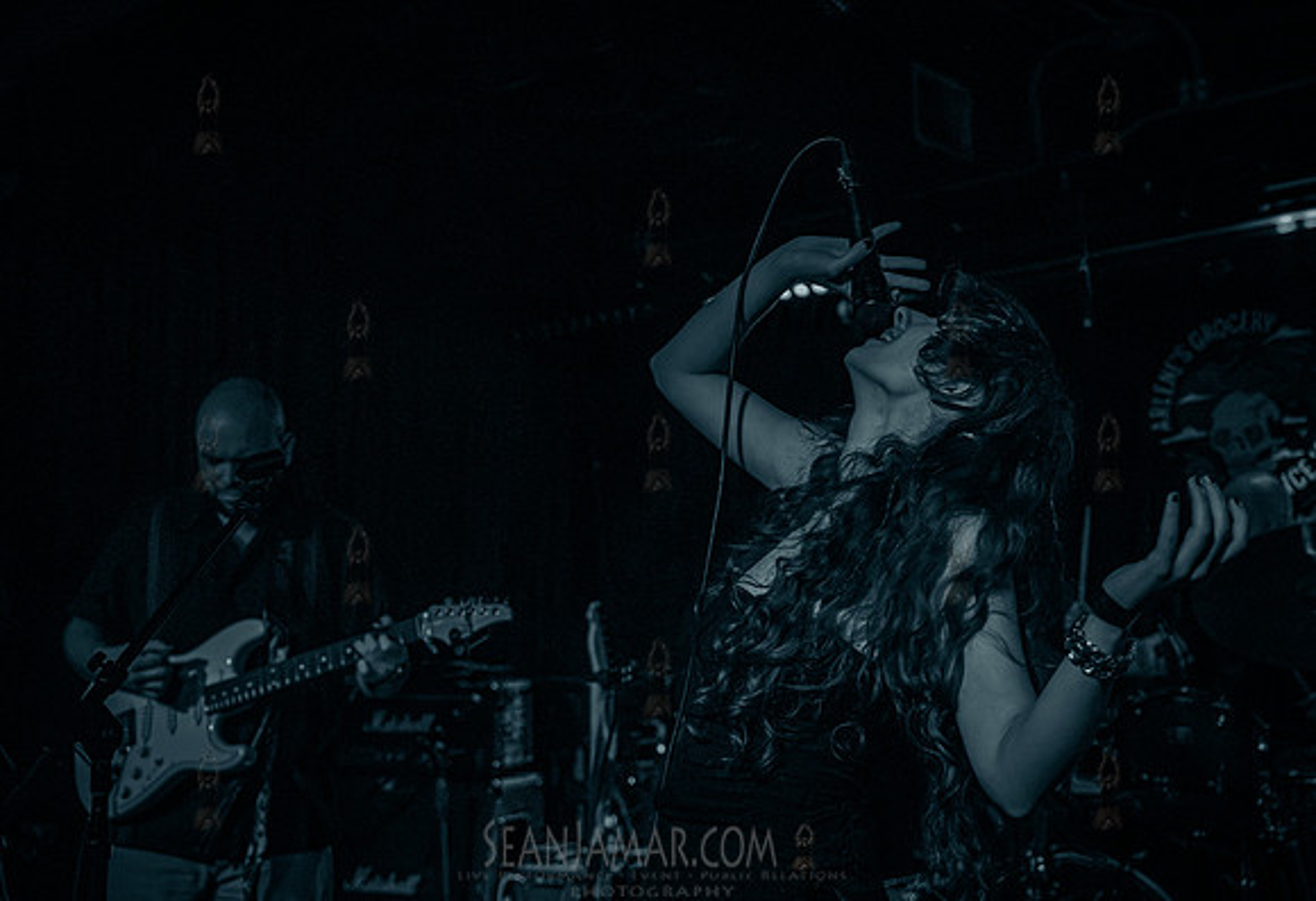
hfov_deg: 47.2
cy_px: 389
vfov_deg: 33.3
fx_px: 1506
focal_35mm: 41
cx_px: 667
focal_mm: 35
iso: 16000
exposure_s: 1/320
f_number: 3.2
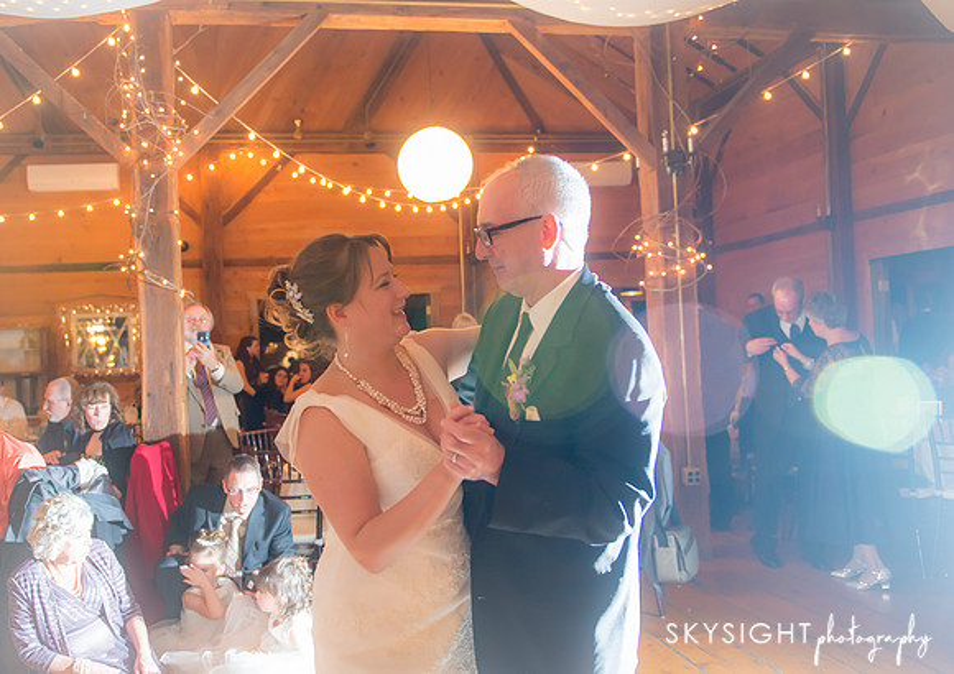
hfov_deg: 53.0
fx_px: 954
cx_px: 421
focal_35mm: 35
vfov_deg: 38.9
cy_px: 324
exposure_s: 1/50
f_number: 2.8
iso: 1250
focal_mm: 27
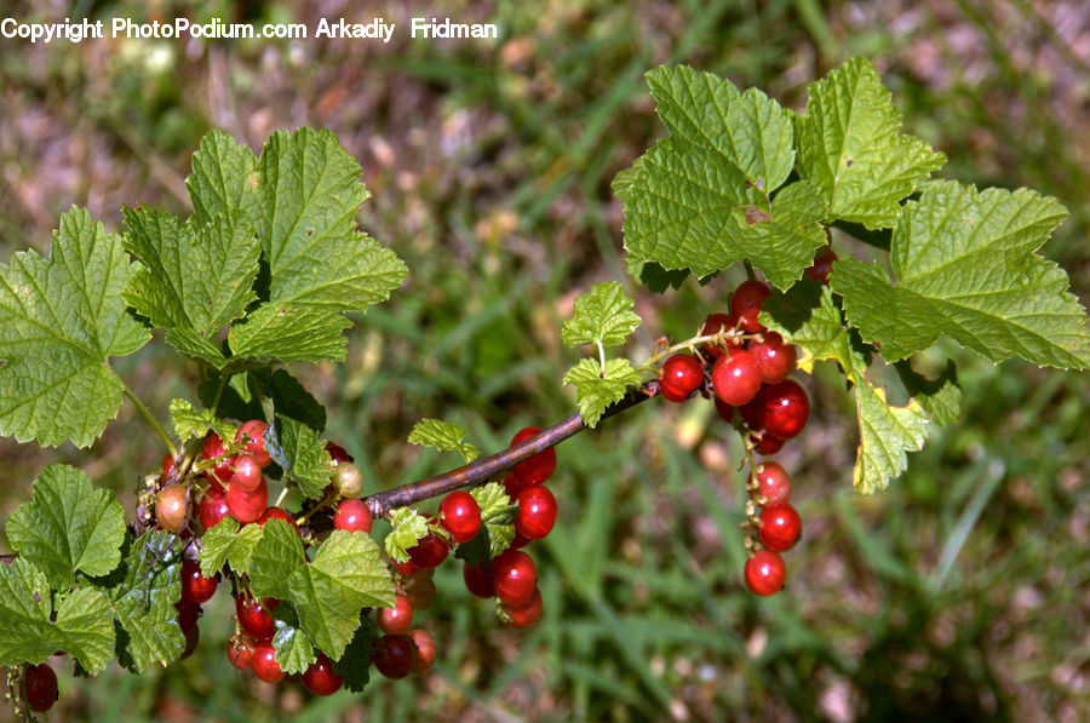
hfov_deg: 6.9
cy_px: 362
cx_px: 545
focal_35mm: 300
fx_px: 9069
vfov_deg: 4.6
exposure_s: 1/200
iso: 200
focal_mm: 200
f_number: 11
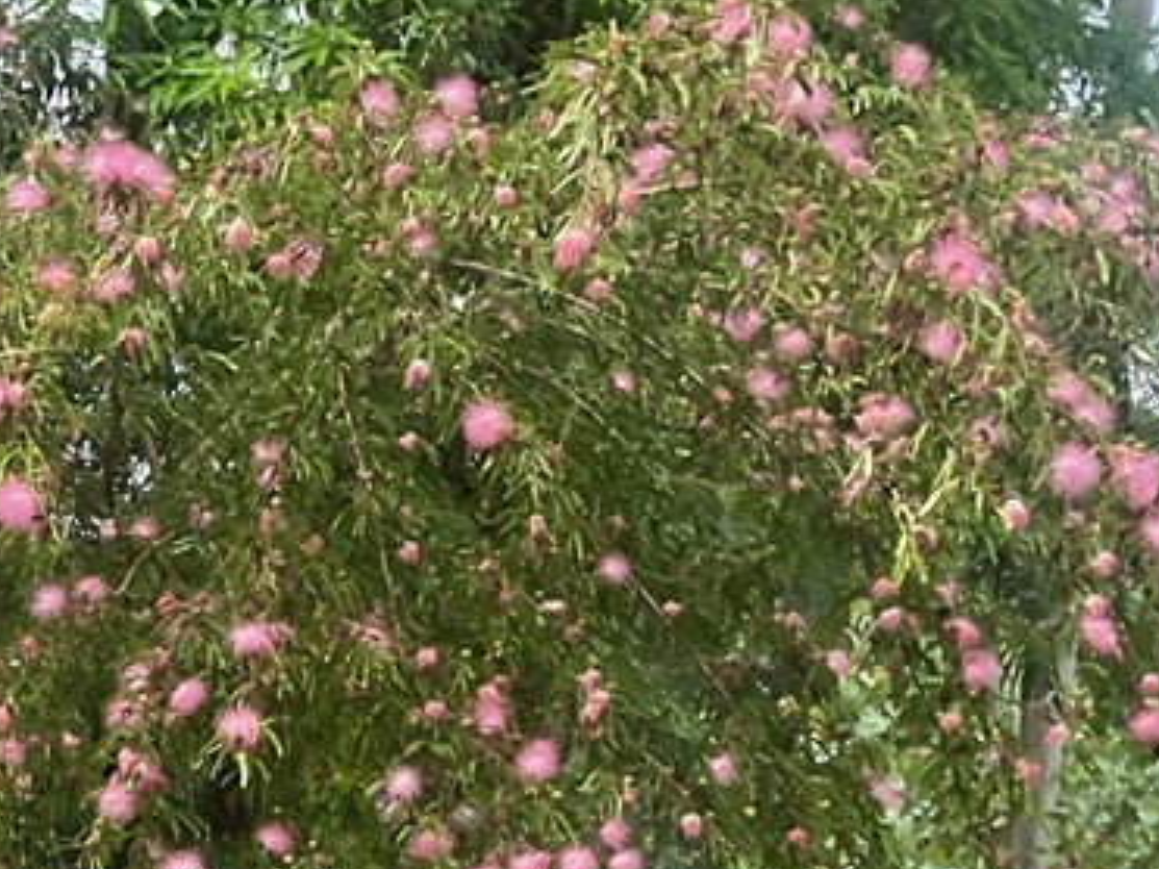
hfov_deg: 23.6
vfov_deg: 17.5
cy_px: 1066
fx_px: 2678
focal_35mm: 80
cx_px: 50
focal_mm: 3
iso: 200
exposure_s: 1/60
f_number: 1.8
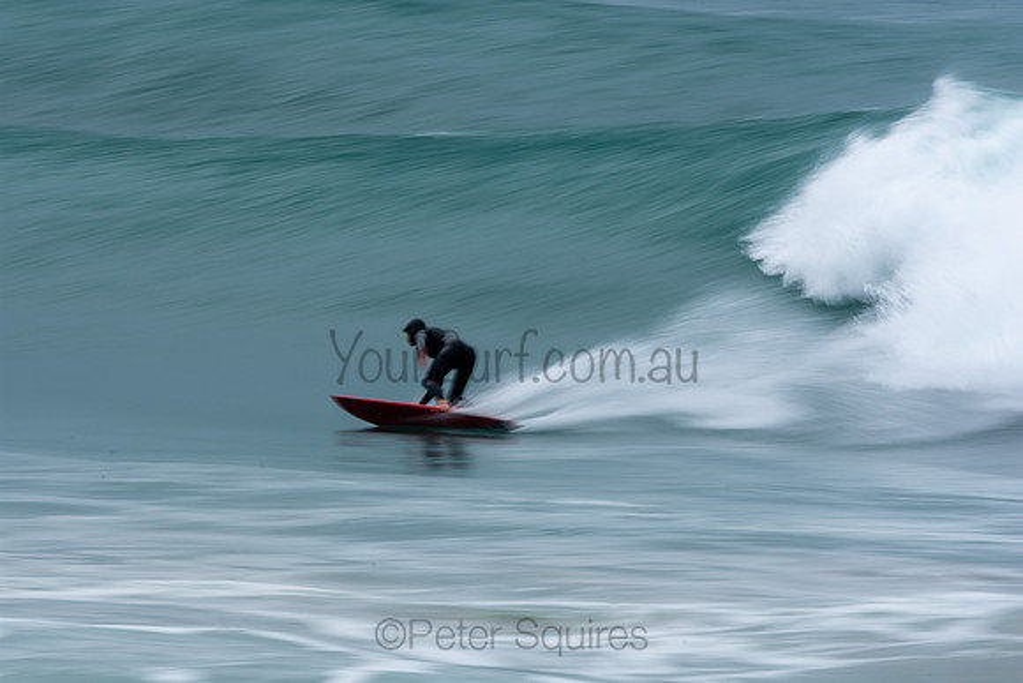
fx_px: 21316
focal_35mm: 750
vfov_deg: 1.8
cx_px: 512
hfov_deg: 2.7
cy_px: 342
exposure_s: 1/20
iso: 100
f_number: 25
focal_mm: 500
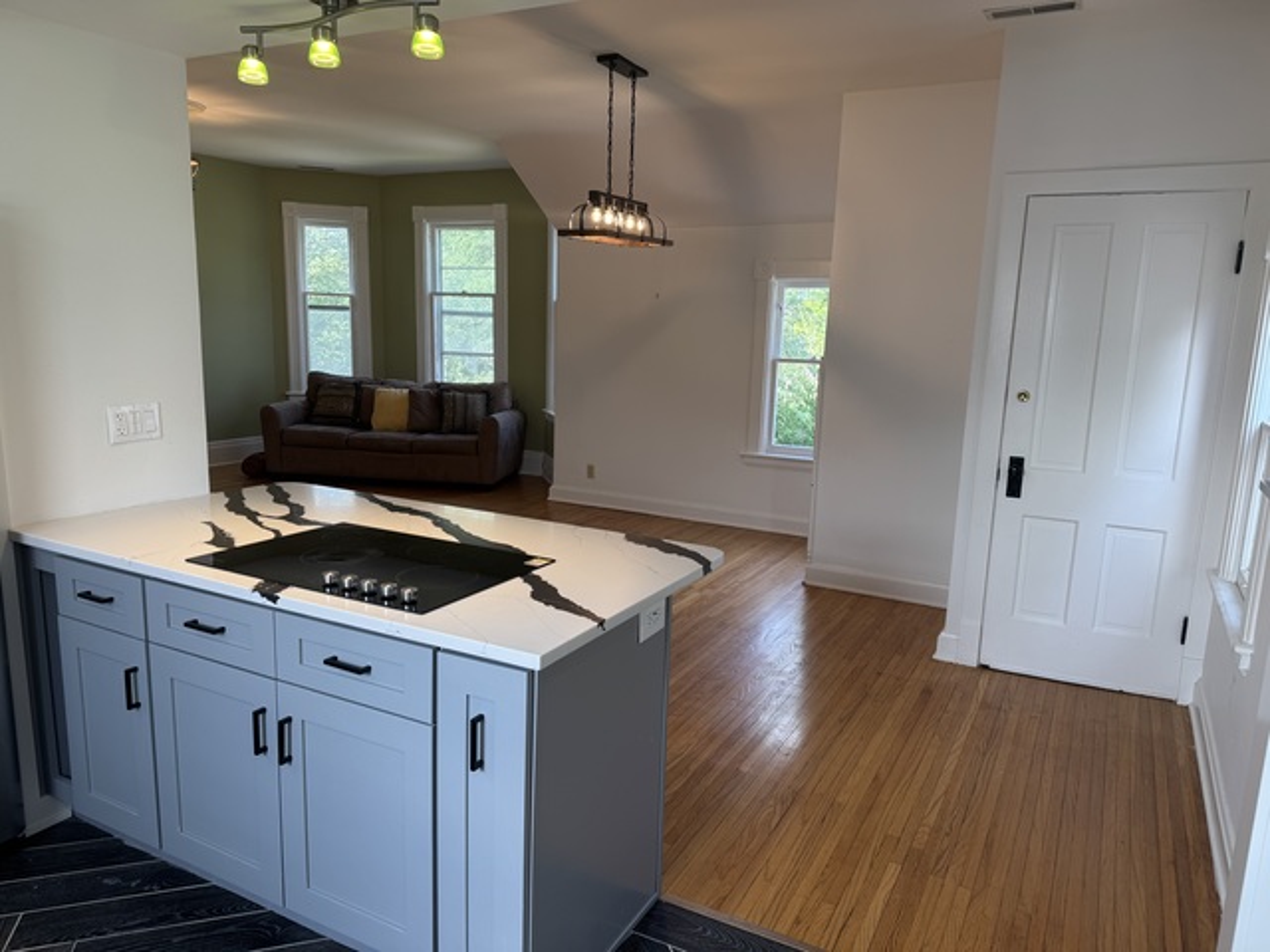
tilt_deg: -10.7
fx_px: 881
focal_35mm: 24
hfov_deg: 71.6
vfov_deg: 56.8
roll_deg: -1.1
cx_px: 635
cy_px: 476
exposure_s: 1/120
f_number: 1.78
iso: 64
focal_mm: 6.76
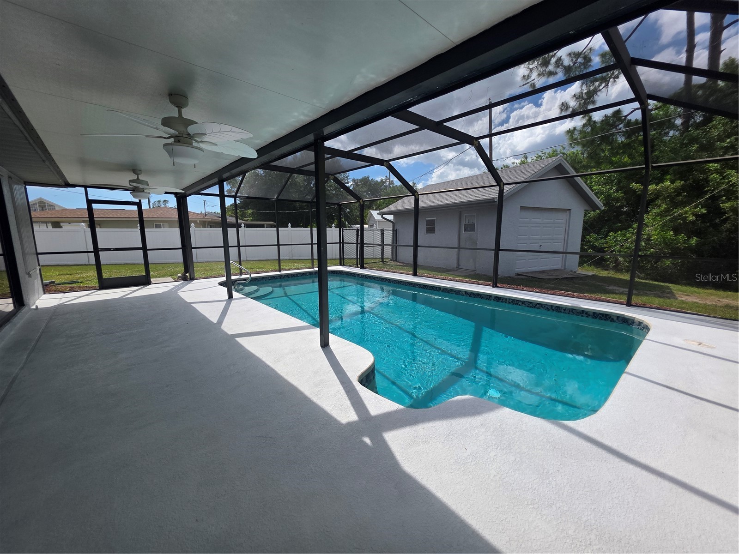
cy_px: 277
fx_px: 278
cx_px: 370
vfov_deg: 89.9
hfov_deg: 106.2
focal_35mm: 13
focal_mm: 2.2
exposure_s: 1/2210
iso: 40
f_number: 1.9
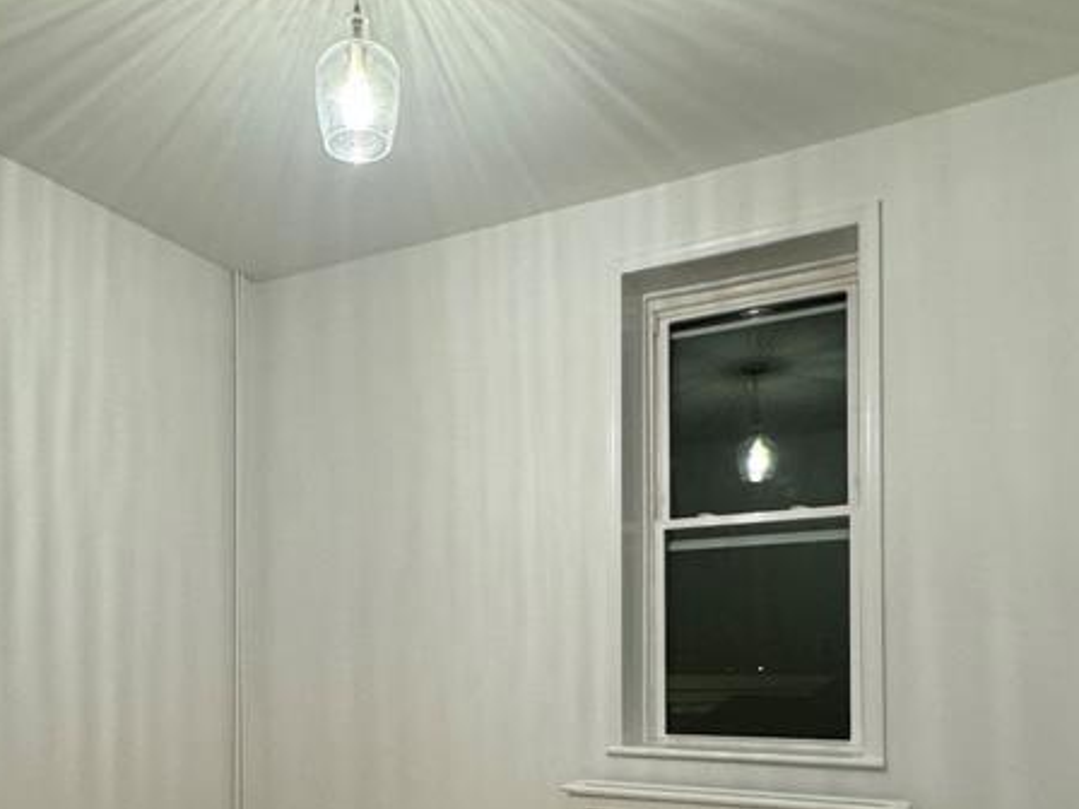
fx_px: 997
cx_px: 393
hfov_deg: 56.0
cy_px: 665
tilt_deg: -0.2
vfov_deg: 41.9
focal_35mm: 32
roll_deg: +0.3
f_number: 2.2
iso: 250
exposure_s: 1/60
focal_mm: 2.22
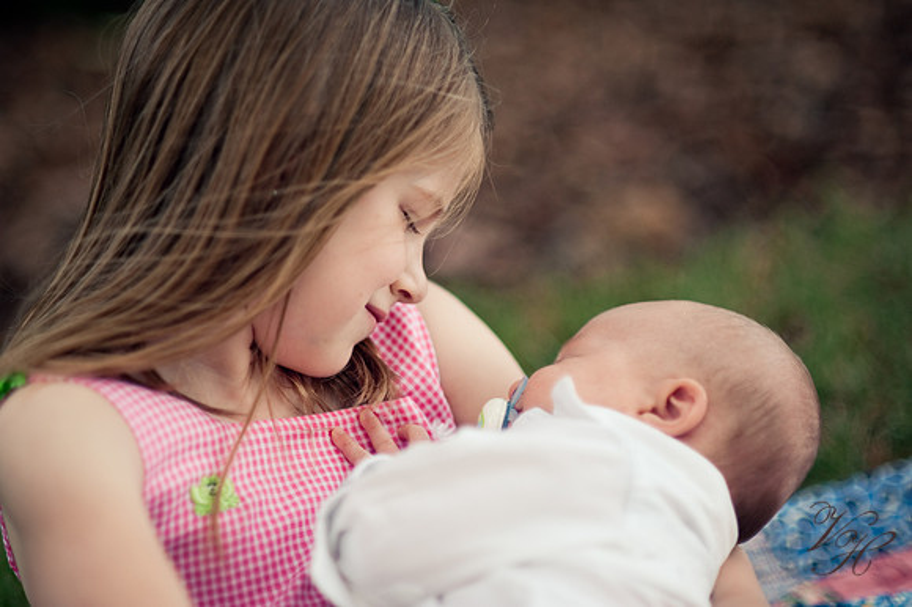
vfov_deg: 16.1
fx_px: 2152
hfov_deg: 23.9
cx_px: 456
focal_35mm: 85
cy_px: 304
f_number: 1.8
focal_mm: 85
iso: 200
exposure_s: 1/1600
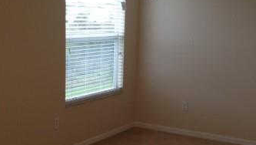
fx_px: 469
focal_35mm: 69
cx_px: 133
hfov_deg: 30.5
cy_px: 89
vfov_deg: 17.5
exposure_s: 1/30
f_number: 2.4
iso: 50
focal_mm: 4.12
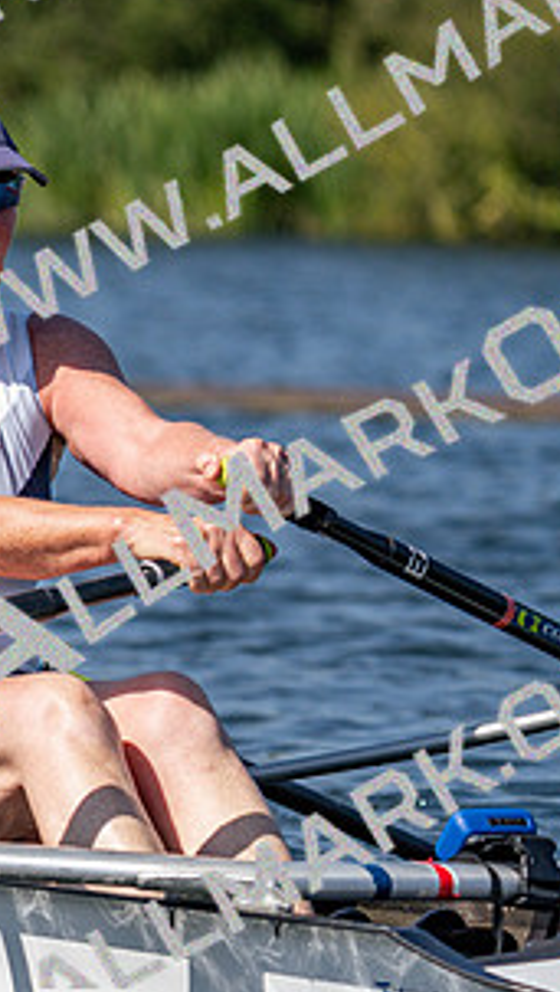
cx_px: -327
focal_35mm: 469
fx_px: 12350
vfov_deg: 4.6
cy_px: 427
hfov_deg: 2.6
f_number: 5.6
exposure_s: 1/2000
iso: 200
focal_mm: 234
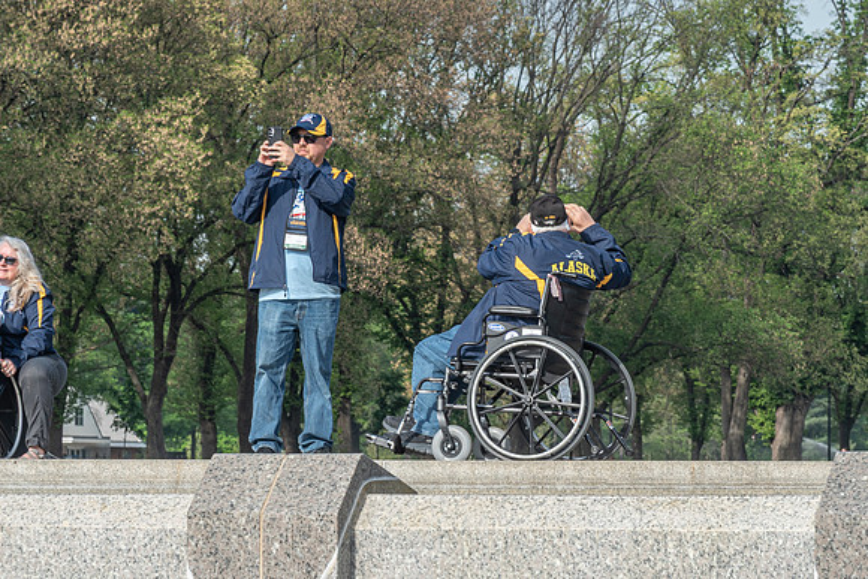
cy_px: 307
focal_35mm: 215
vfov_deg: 6.4
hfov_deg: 9.5
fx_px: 5194
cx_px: 522
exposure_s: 1/125
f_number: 11
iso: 160
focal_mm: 120
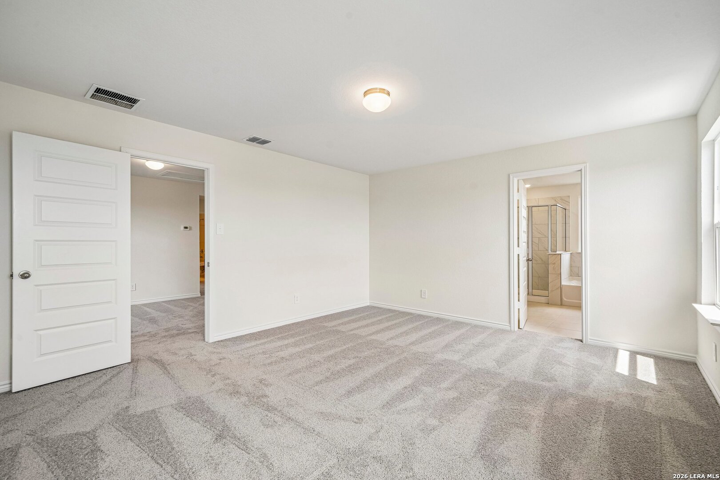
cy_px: 240
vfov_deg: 77.3
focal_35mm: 15
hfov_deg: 100.4
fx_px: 300
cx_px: 360
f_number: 8
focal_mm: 15
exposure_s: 1/100
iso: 500
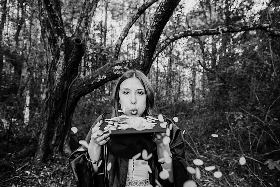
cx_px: 140
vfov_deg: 53.2
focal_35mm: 24
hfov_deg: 73.7
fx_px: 187
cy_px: 94
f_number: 2.8
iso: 250
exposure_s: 1/200
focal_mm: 24
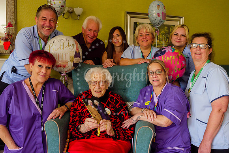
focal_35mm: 32
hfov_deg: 58.3
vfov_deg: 40.9
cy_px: 76
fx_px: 205
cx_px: 114
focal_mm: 15
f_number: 4
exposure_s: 1/60
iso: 400
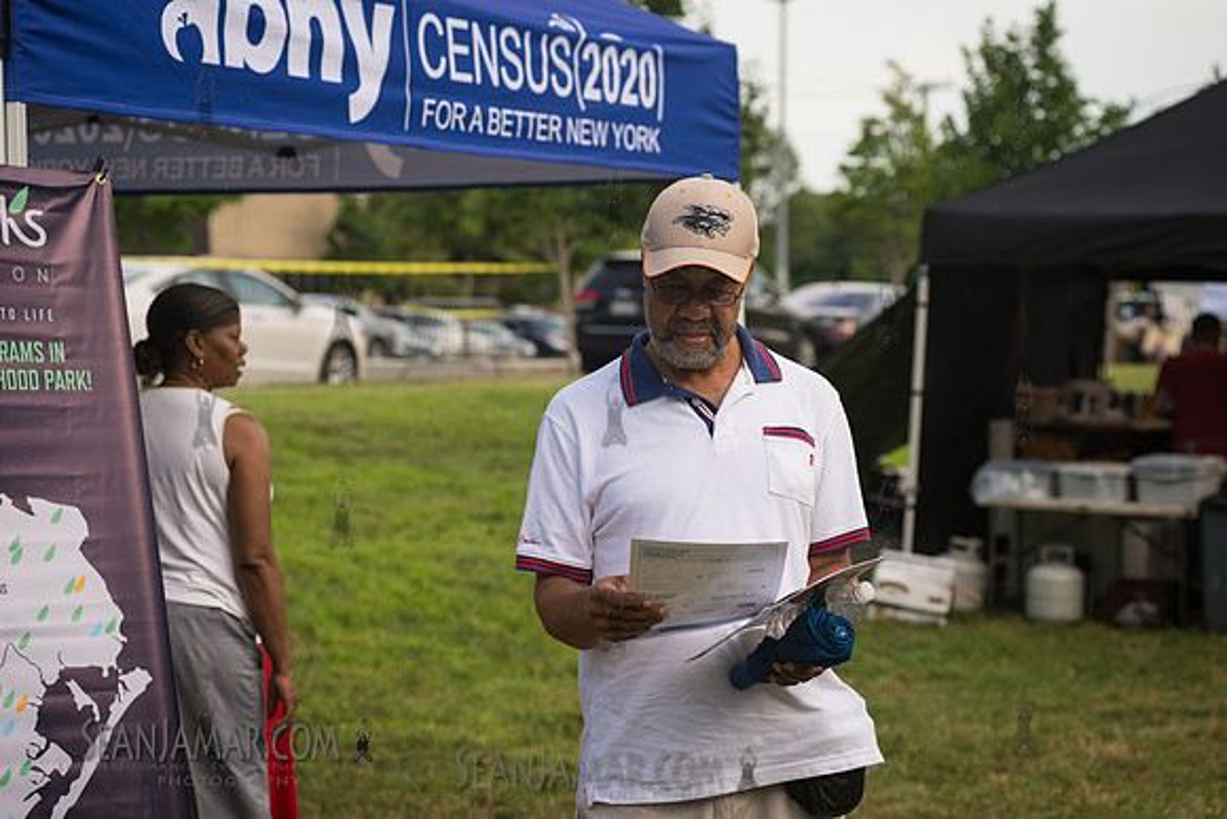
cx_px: 614
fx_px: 2727
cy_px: 410
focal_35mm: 80
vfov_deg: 17.1
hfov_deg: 25.4
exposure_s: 1/640
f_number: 5
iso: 400
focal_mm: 80
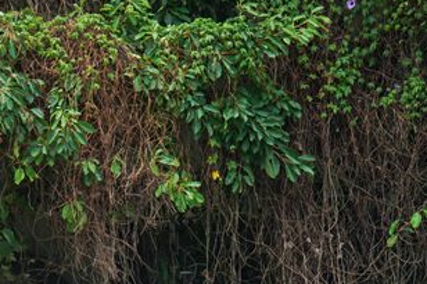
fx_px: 1932
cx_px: -220
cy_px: 440
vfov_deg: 8.2
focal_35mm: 163
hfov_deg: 12.0
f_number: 10
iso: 100
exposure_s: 1/100
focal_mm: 49
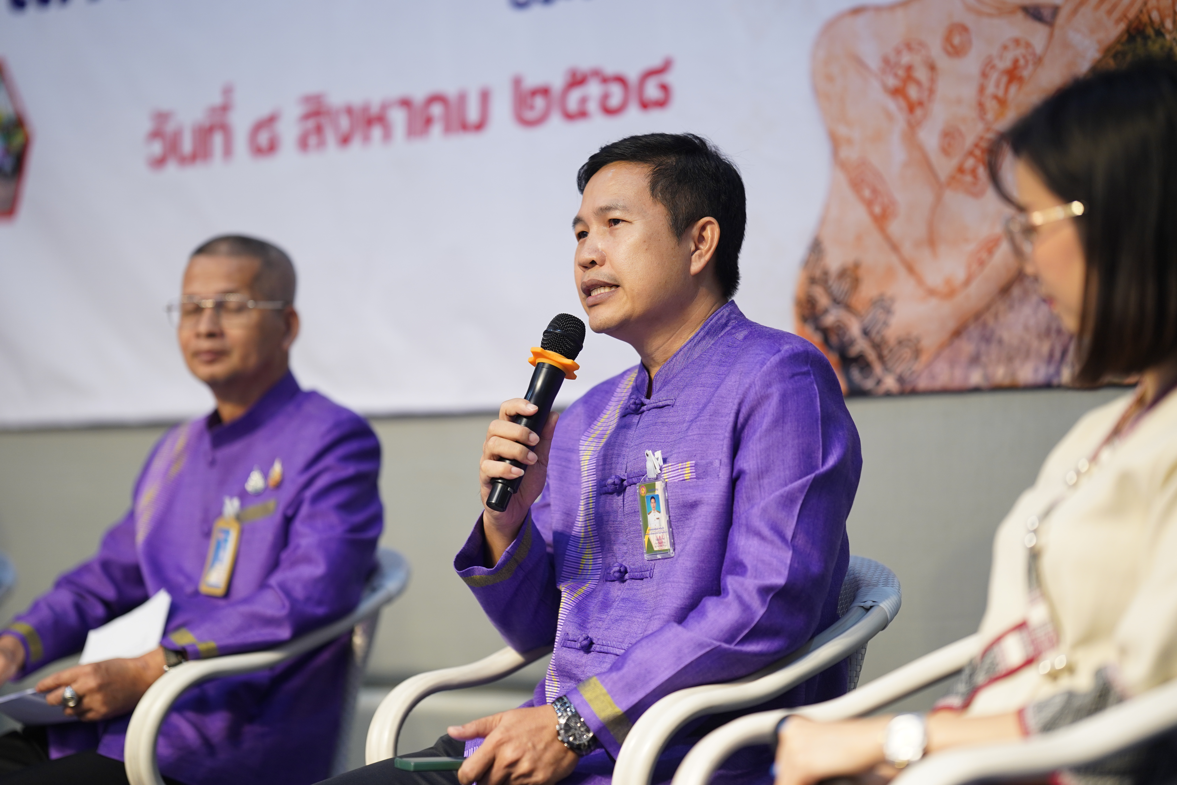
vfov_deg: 16.1
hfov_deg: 23.9
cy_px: 392
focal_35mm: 85
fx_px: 2779
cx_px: 588
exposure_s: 1/160
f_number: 1.4
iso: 400
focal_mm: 85
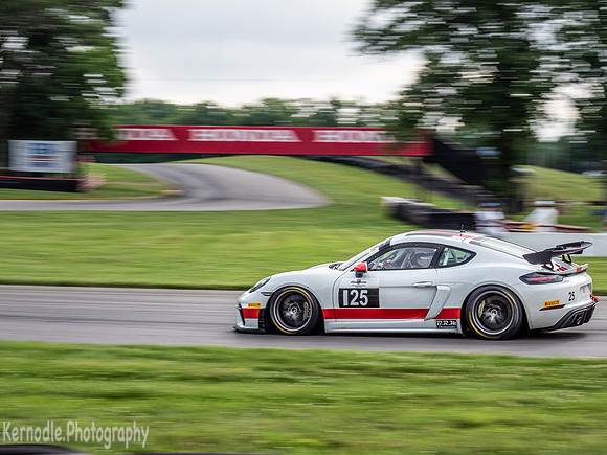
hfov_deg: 18.2
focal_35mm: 108
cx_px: 304
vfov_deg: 13.7
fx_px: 1894
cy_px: 228
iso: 200
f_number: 10
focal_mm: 54
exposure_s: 1/125
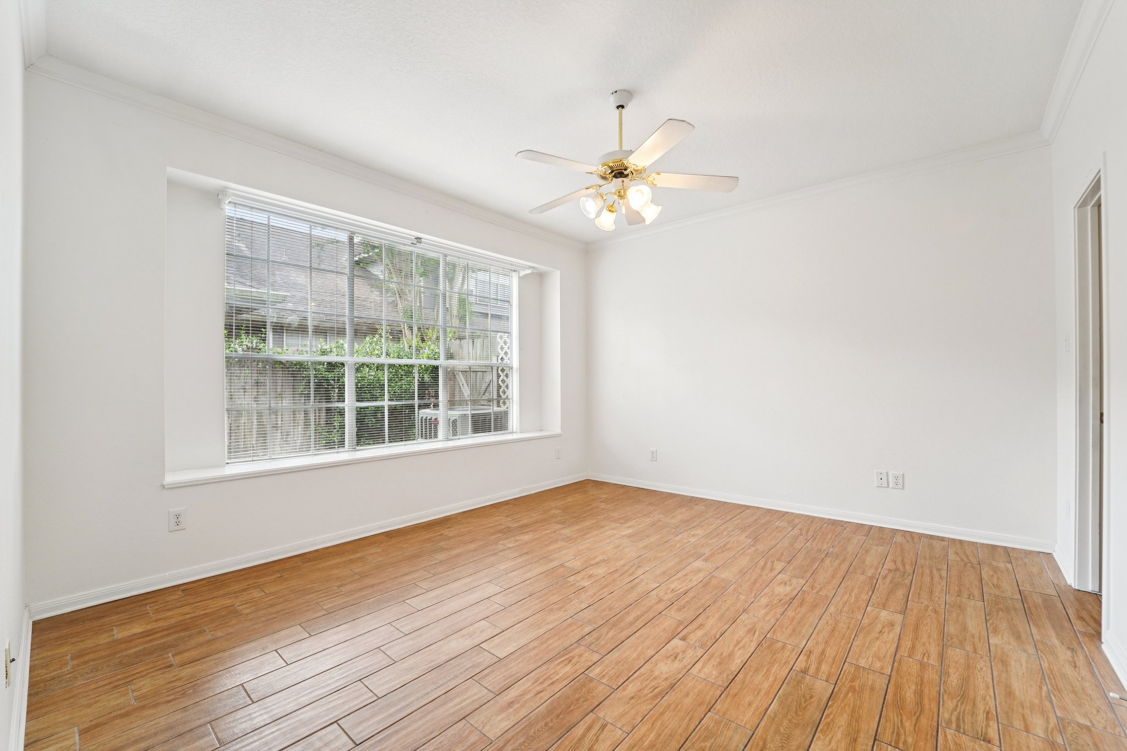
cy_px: 376
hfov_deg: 104.3
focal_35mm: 14
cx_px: 564
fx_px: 438
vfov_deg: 81.2
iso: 500
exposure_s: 1/80
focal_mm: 14
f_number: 8
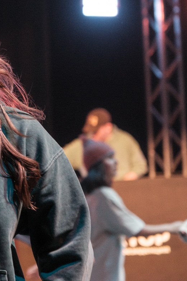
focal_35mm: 216
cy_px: 78
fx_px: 1682
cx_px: -64
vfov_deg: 9.5
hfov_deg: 6.3
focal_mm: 55
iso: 1600
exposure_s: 1/250
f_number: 2.8
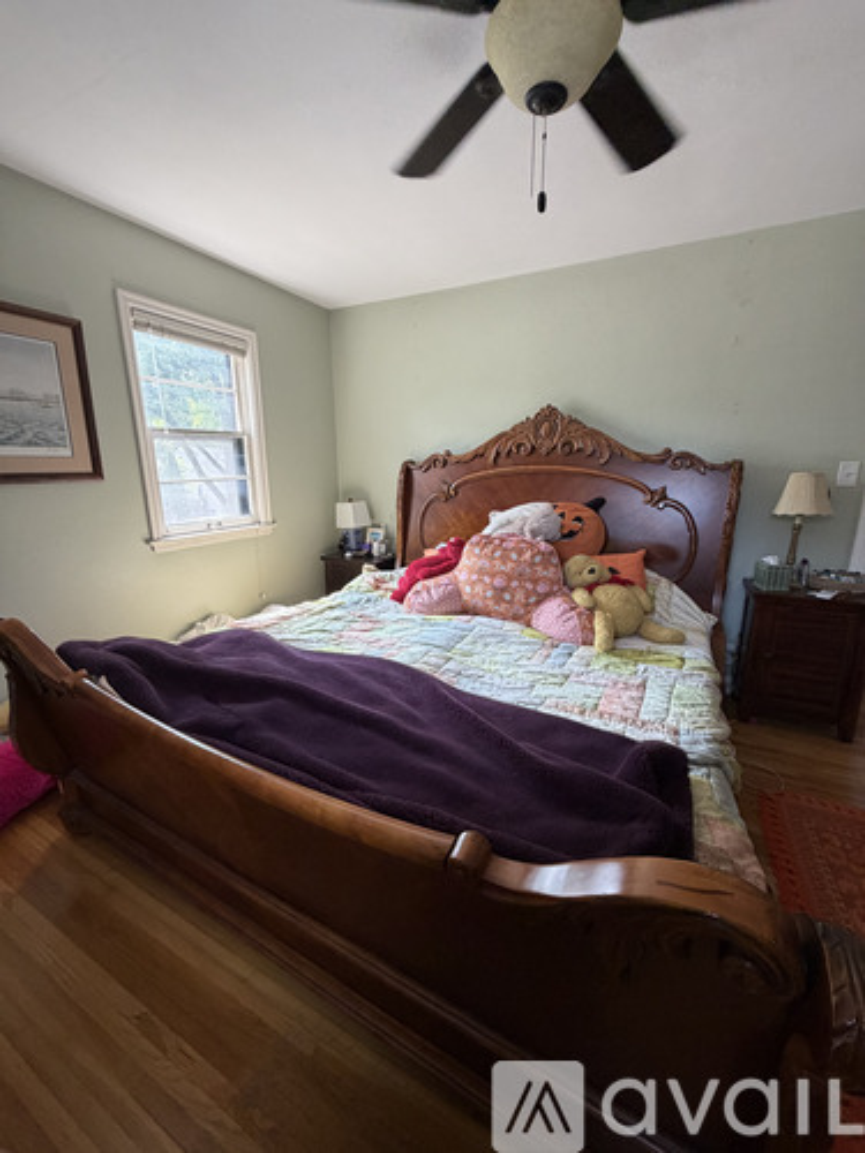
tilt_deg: -13.2
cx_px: 432
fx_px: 466
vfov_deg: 102.1
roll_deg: +0.2
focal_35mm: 14
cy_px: 576
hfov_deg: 85.7
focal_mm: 2.22
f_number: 2.2
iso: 250
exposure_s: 1/121
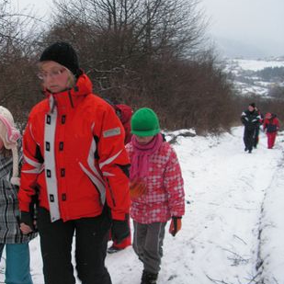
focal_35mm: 49
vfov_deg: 34.7
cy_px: 150
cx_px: 81
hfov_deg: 34.1
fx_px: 455
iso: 50
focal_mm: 6.4
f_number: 3.2
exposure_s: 1/40
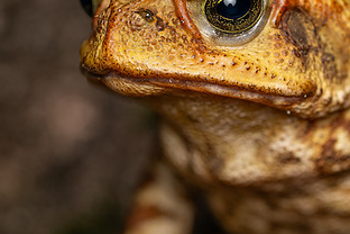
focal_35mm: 215
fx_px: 2090
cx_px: 313
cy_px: 166
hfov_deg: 9.5
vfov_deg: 6.4
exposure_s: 1/200
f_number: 8
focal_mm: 105
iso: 100
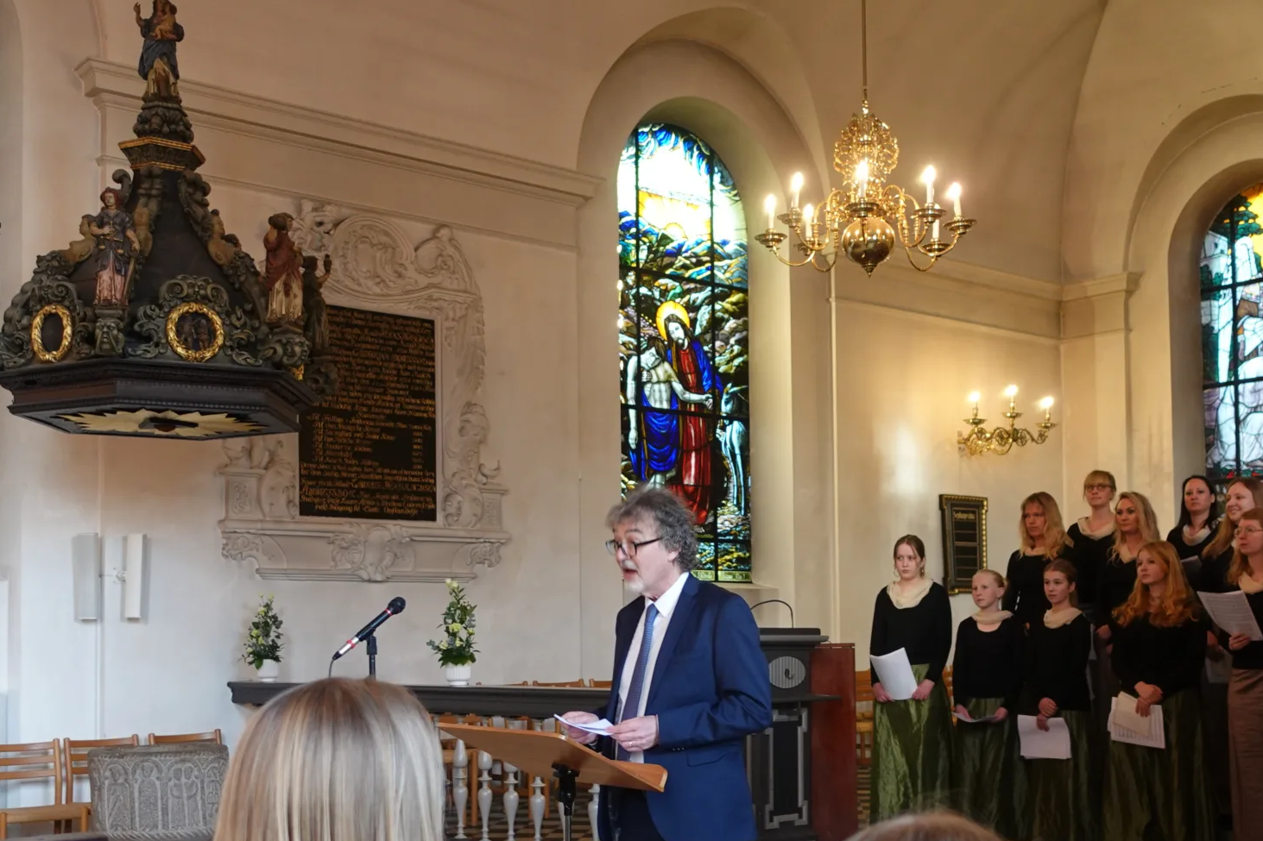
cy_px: 578
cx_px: 699
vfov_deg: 31.6
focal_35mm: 42
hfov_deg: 46.3
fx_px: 1473
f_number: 1.8
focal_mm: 9.4
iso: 320
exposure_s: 1/30
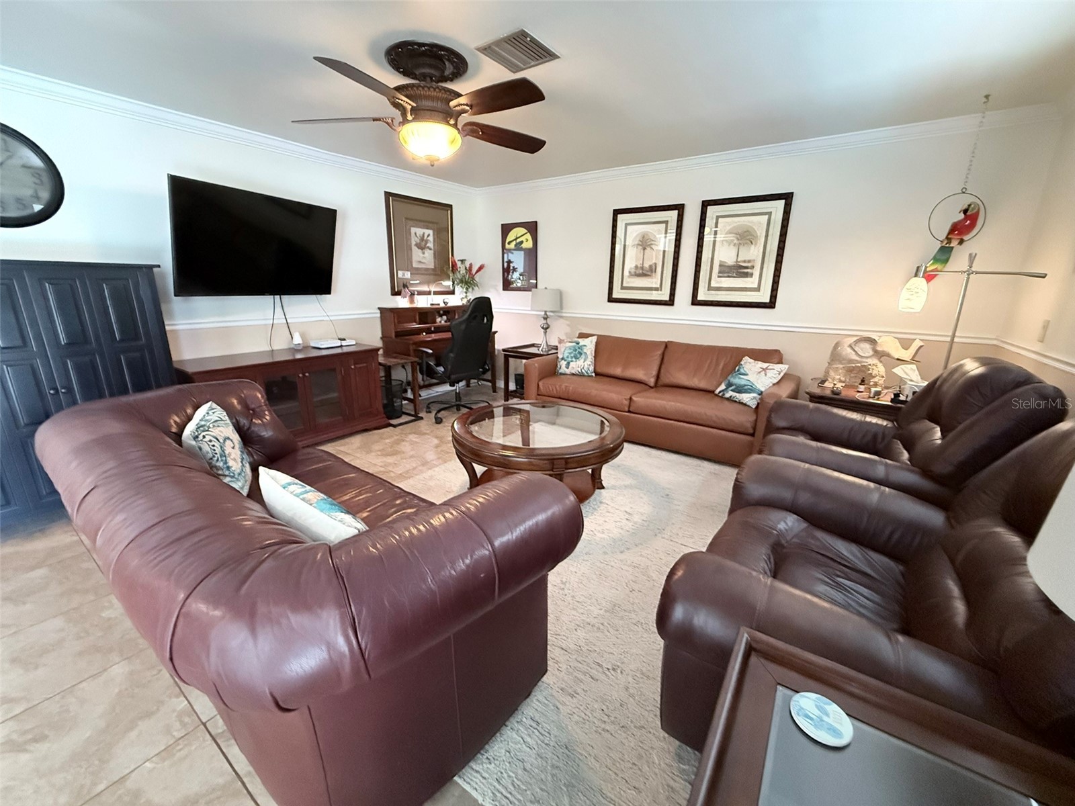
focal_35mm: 14
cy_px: 403
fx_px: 435
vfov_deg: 85.7
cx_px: 538
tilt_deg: -15.6
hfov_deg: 102.1
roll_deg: -0.7
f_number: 2.2
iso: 1250
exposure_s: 1/60
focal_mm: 2.22
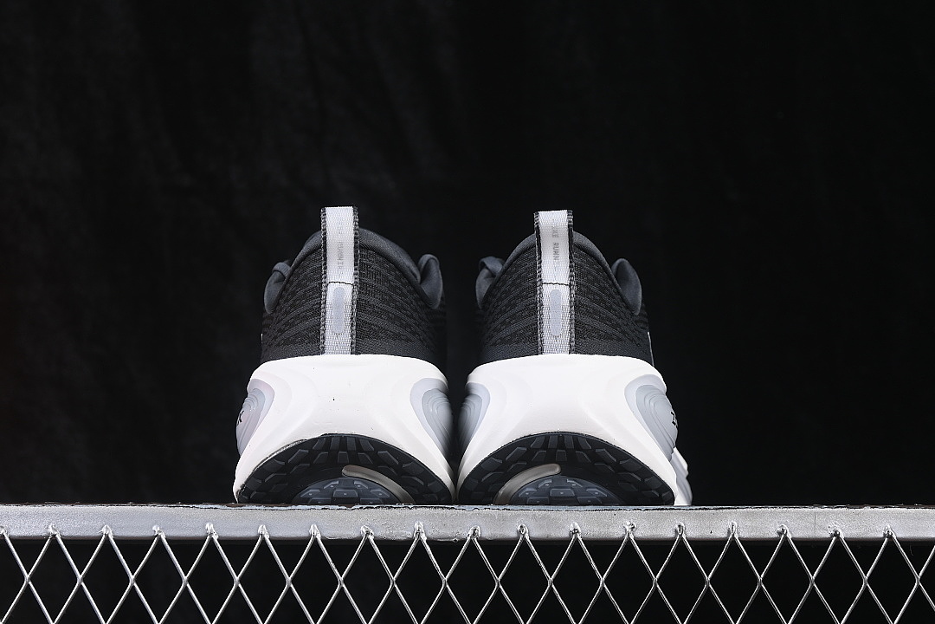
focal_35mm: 75
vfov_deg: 18.2
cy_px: 312
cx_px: 468
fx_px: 1948
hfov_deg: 27.0
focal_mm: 50
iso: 160
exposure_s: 1/60
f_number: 6.3
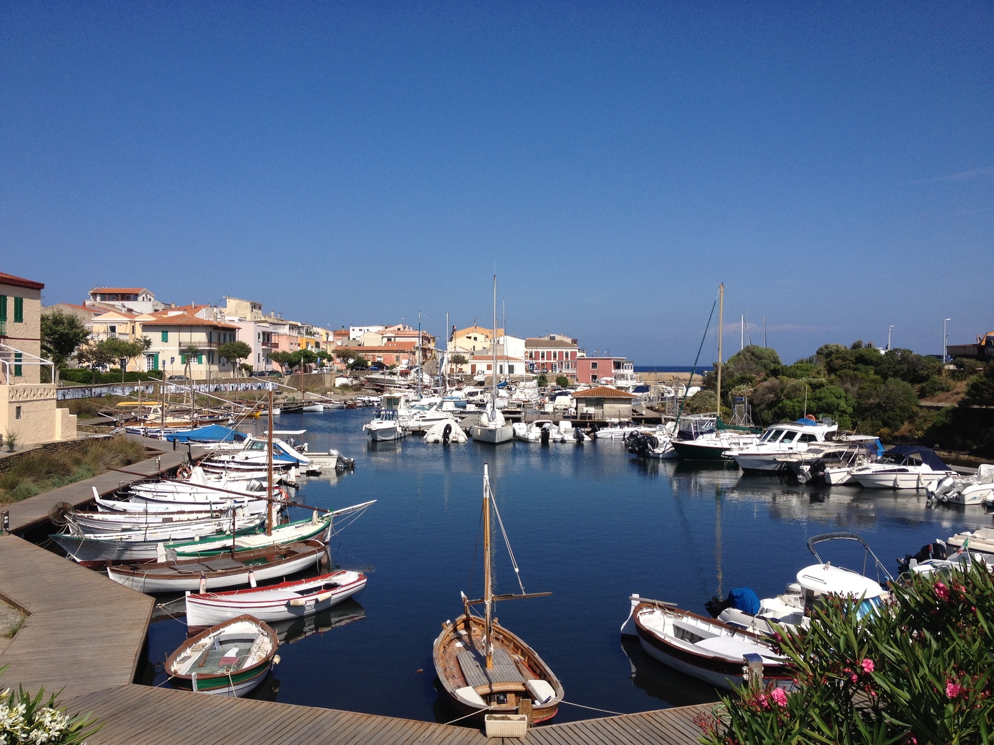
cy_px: 372
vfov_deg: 40.7
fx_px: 1005
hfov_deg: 52.6
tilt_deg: -3.3
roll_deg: -0.5
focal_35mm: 35
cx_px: 497
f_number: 2.4
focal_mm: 4.28
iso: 50
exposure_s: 1/2762
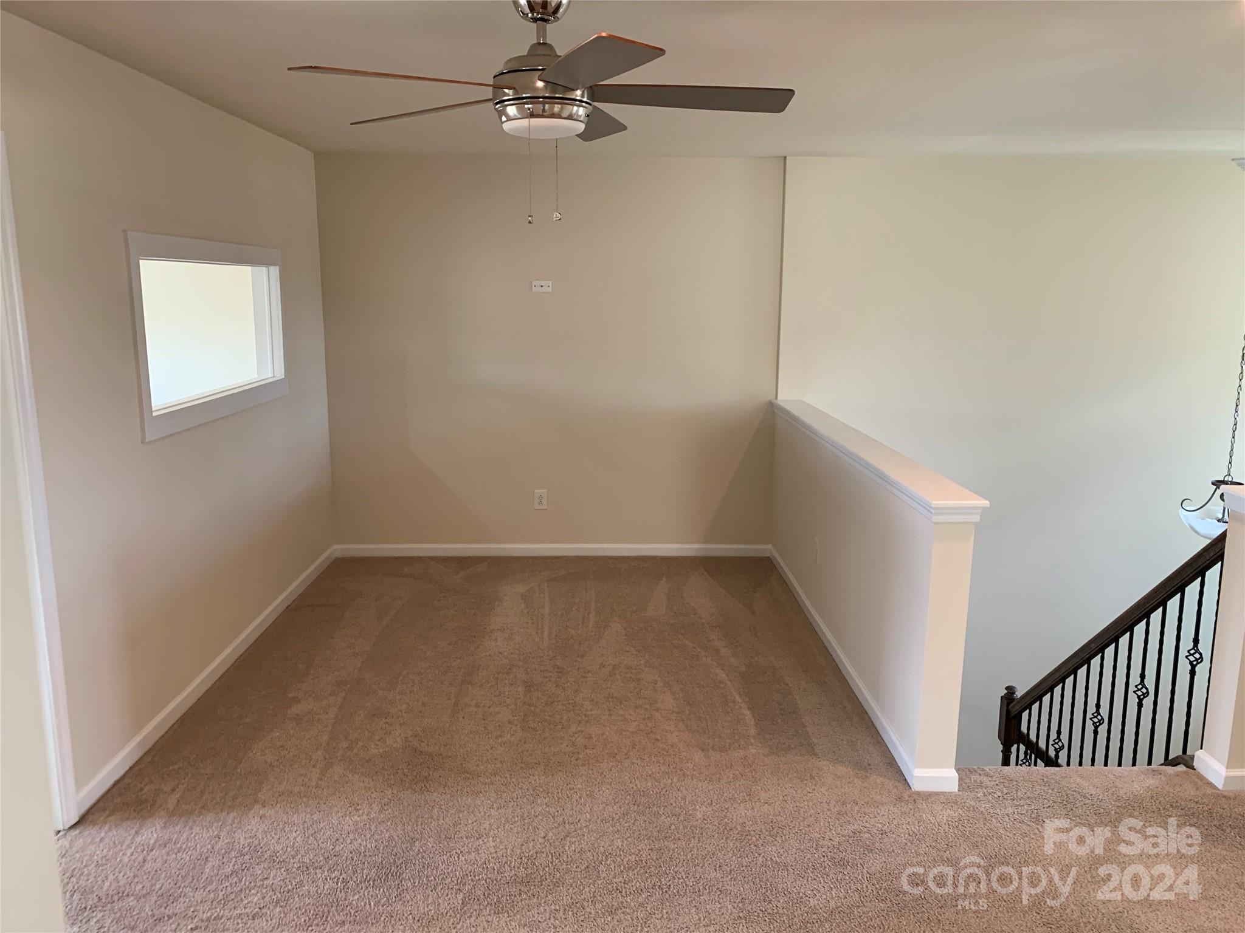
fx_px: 935
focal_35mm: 26
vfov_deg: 53.1
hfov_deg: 67.3
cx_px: 622
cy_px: 466
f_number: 1.8
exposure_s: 1/60
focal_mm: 4.25
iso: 125
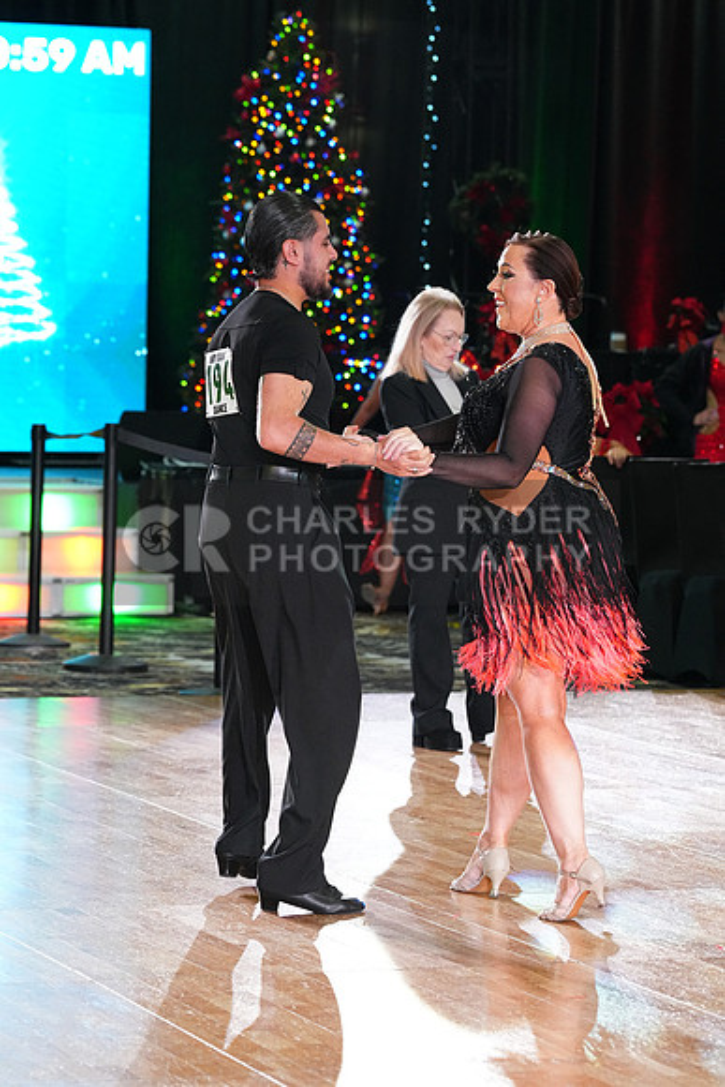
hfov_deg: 10.2
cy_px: 544
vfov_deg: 15.2
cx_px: 362
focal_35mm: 135
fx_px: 4075
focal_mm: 135
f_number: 5.6
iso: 6400
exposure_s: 1/320
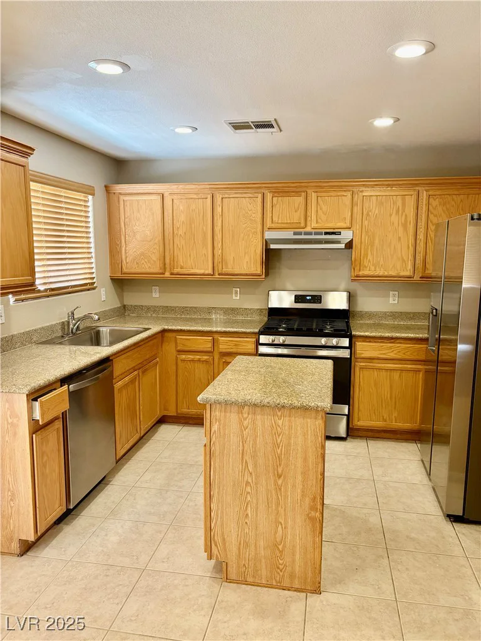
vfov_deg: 67.3
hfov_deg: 53.1
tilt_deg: -7.6
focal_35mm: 26
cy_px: 320
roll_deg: -0.3
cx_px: 240
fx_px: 482
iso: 200
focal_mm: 5.96
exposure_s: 1/60
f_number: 1.6
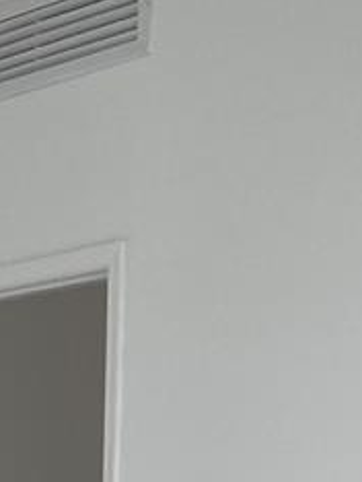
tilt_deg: -9.8
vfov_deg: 13.3
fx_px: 1782
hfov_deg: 10.9
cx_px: -261
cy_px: 964
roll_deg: +0.4
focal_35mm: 128
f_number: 1.6
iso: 32
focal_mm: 5.1
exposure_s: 1/223
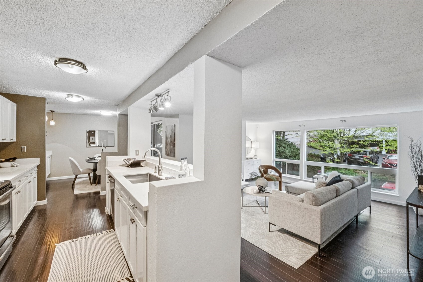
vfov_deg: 77.3
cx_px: 212
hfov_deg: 100.4
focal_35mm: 15
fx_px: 176
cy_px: 141
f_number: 9
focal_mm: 10
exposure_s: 1/30
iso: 2500
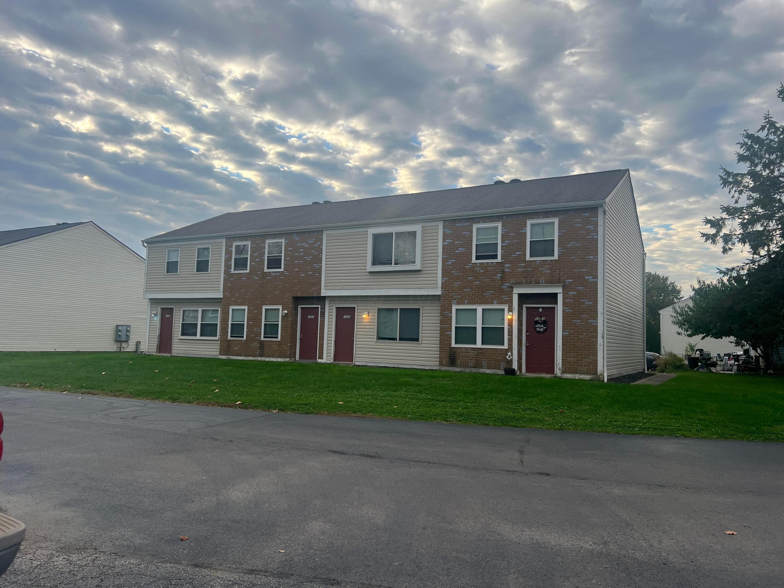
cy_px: 294
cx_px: 392
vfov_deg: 53.1
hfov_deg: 67.3
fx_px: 589
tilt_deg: +4.4
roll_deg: -1.9
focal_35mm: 26
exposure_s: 1/1266
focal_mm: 5.7
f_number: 1.5
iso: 50
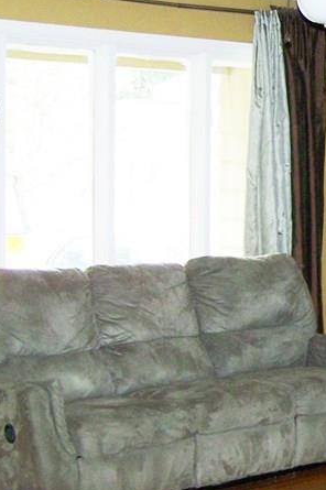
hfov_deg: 14.0
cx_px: 506
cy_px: 241
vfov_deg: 22.4
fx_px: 1238
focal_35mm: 91
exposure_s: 1/60
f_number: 2.8
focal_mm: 6.3
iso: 160
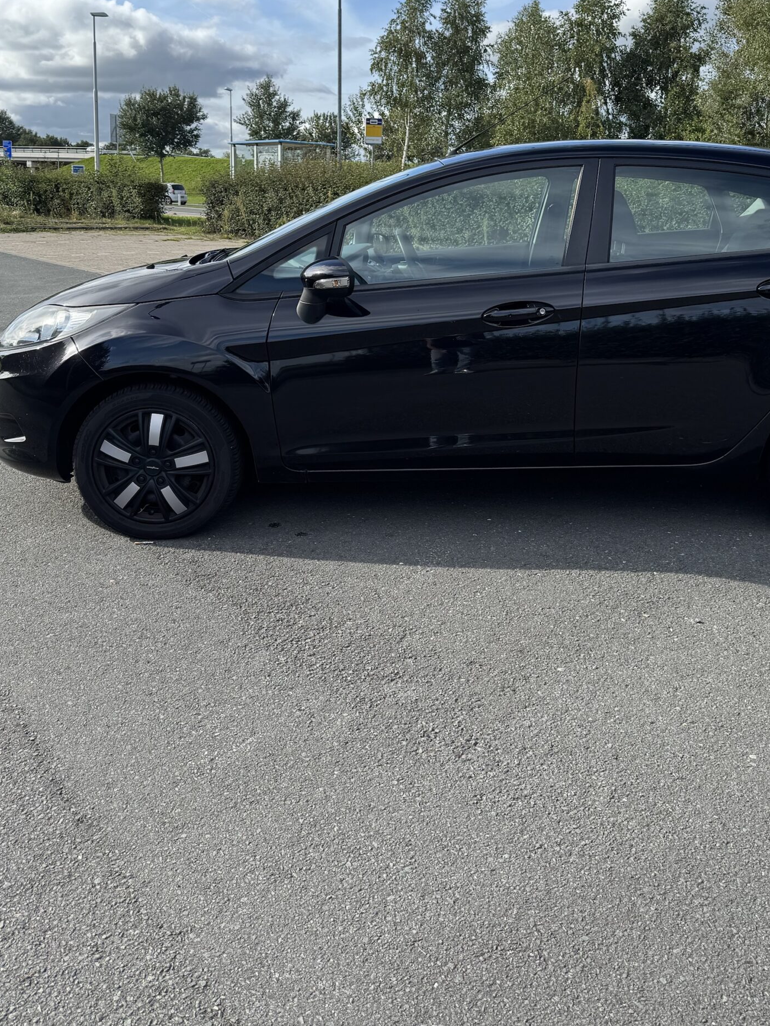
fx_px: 979
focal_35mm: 33
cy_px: 359
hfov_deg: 42.6
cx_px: 483
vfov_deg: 54.5
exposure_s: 1/2506
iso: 80
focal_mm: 6.76
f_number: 1.78
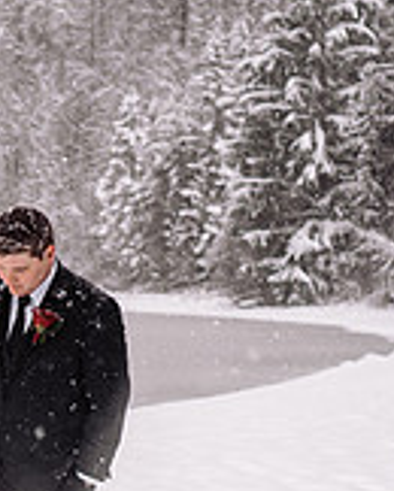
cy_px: 396
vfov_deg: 15.6
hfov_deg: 12.2
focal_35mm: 122
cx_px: -142
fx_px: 1775
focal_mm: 35
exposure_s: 1/200
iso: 100
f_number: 2.5
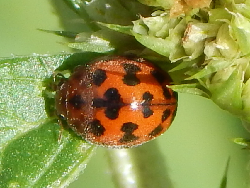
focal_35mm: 114
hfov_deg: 17.3
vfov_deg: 13.0
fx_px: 823
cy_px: 94
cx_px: 125
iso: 125
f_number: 4.6
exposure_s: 1/640
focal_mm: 20.5
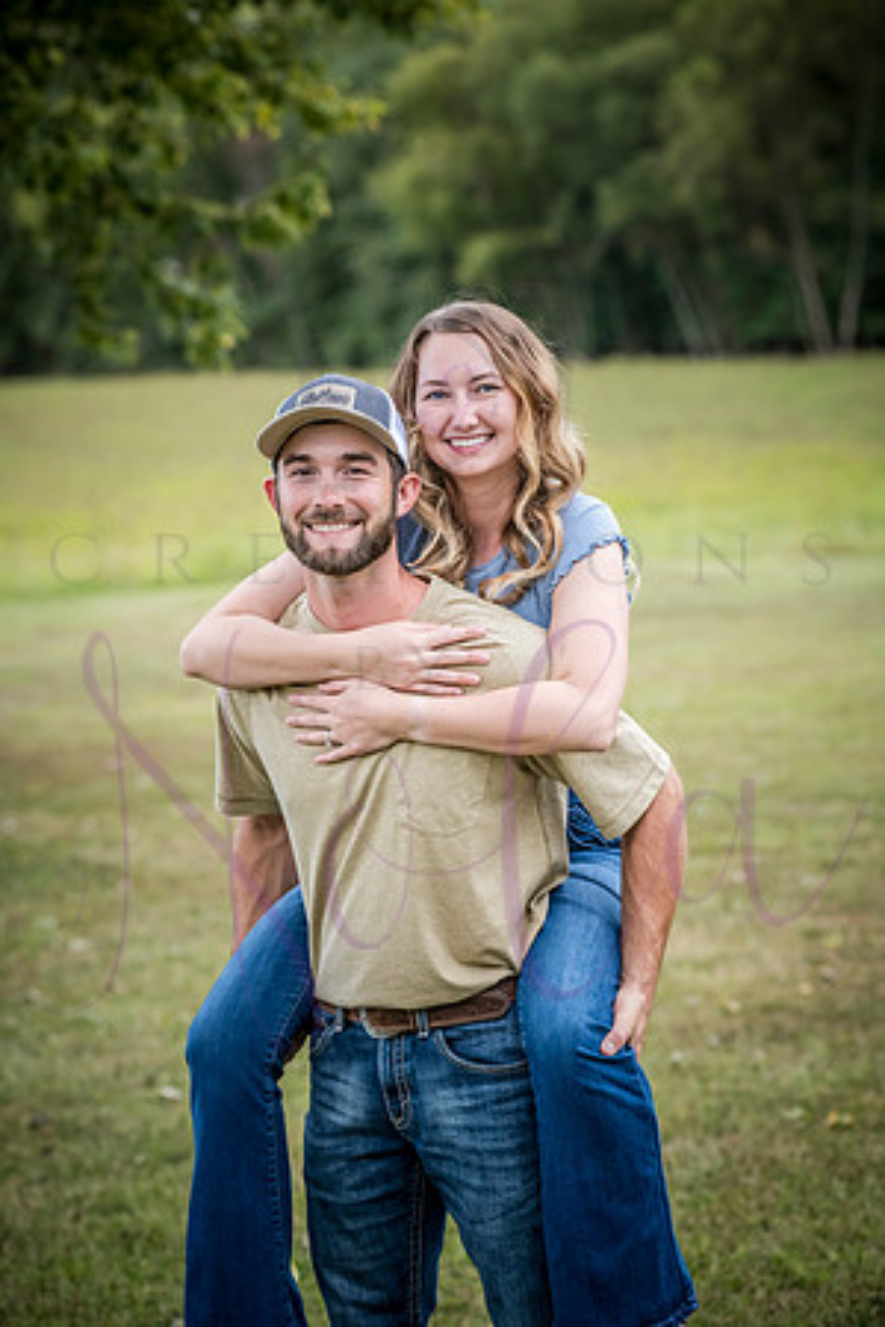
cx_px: 442
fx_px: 3687
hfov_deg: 13.7
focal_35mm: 100
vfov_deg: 20.4
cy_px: 664
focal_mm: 100
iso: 400
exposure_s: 1/400
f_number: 4.5
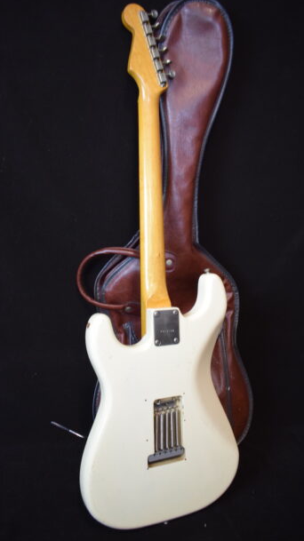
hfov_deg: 40.1
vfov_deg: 66.1
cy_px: 272
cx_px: 149
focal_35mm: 29
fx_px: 416
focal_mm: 18
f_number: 3.5
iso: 1400
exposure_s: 1/60
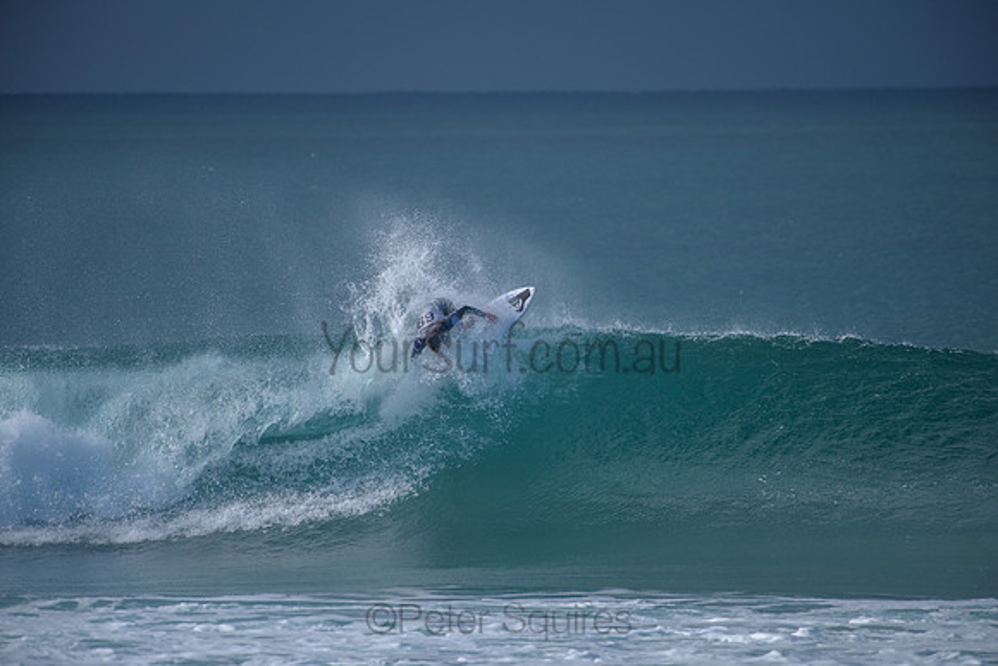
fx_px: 14063
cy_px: 333
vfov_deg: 2.7
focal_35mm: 507
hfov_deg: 4.1
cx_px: 499
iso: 200
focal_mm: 500
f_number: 5.6
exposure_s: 1/2000
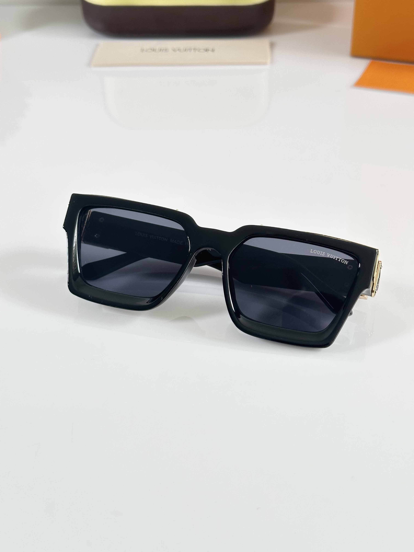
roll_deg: +1.4
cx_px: 207
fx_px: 765
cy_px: 276
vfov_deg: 39.7
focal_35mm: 48
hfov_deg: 30.3
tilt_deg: -35.1
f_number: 1.78
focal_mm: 6.86
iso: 80
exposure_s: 1/114
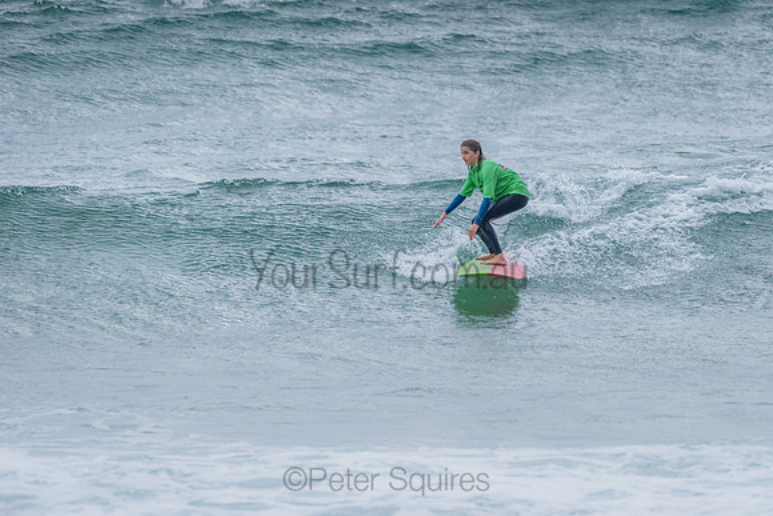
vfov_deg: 2.2
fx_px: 13166
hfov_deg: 3.4
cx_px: 474
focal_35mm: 613
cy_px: 200
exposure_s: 1/2000
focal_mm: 500
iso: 1000
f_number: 5.6
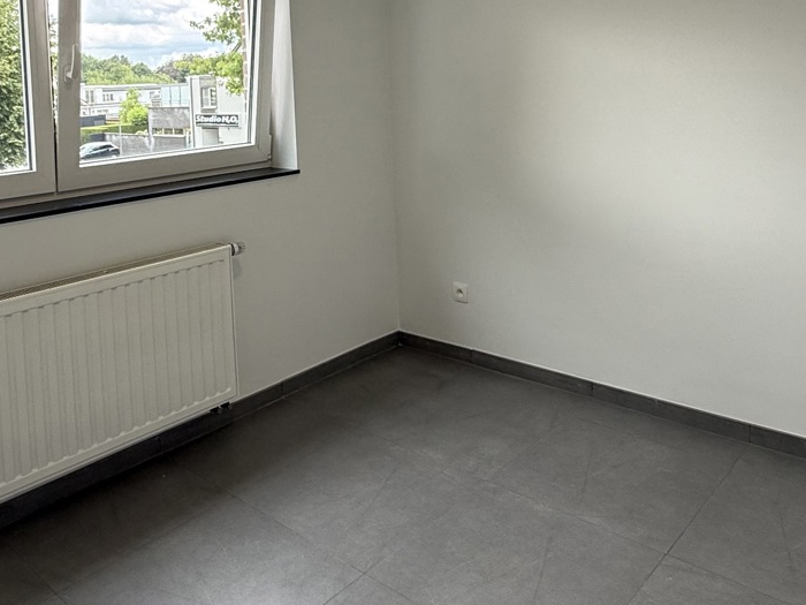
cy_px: 104
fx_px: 745
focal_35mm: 32
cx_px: 364
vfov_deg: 41.8
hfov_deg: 56.7
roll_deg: +2.3
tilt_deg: -2.1
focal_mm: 2.22
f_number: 2.2
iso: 64
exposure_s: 1/129
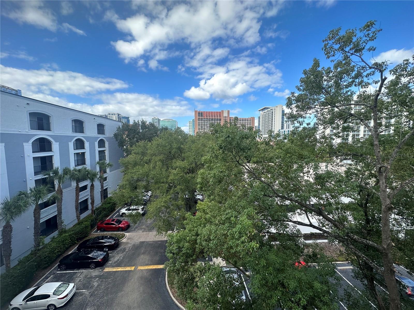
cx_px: 207
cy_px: 155
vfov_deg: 85.7
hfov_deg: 102.1
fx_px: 167
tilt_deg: -5.1
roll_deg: +0.0
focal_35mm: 14
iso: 40
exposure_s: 1/955
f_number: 2.2
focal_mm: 2.22
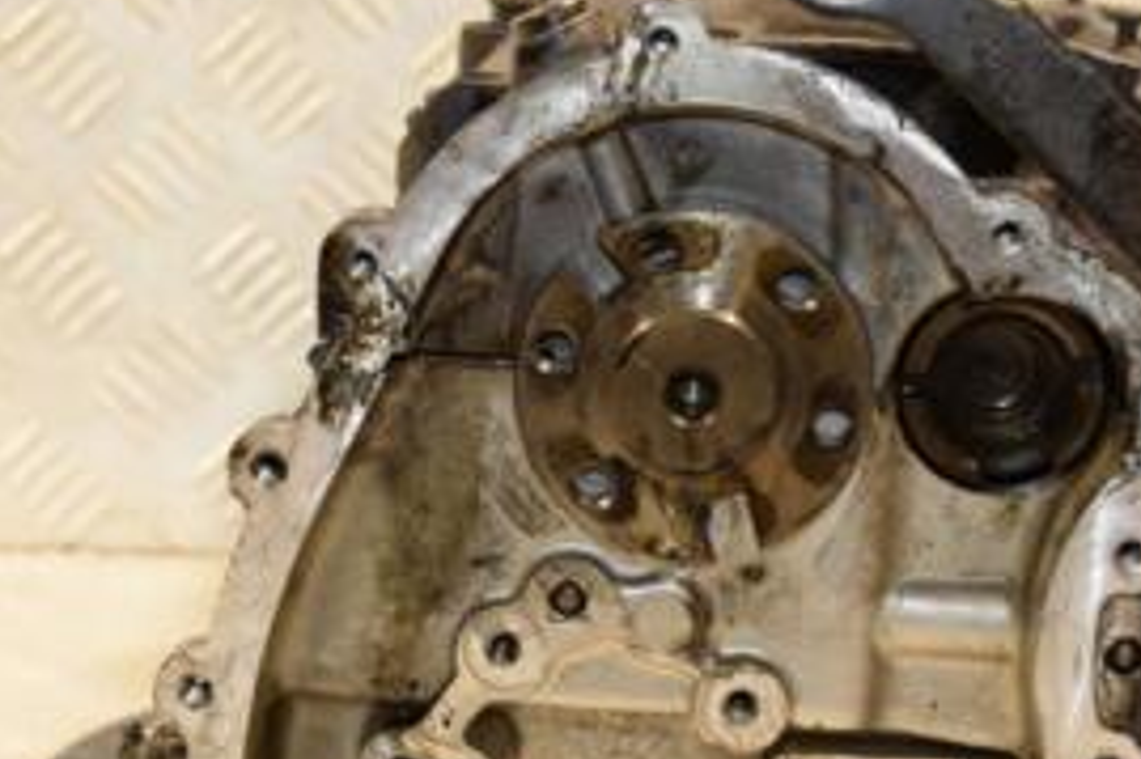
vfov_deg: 12.7
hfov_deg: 19.1
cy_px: 577
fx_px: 3389
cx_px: 649
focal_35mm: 107
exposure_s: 1/200
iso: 800
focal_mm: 32
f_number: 5
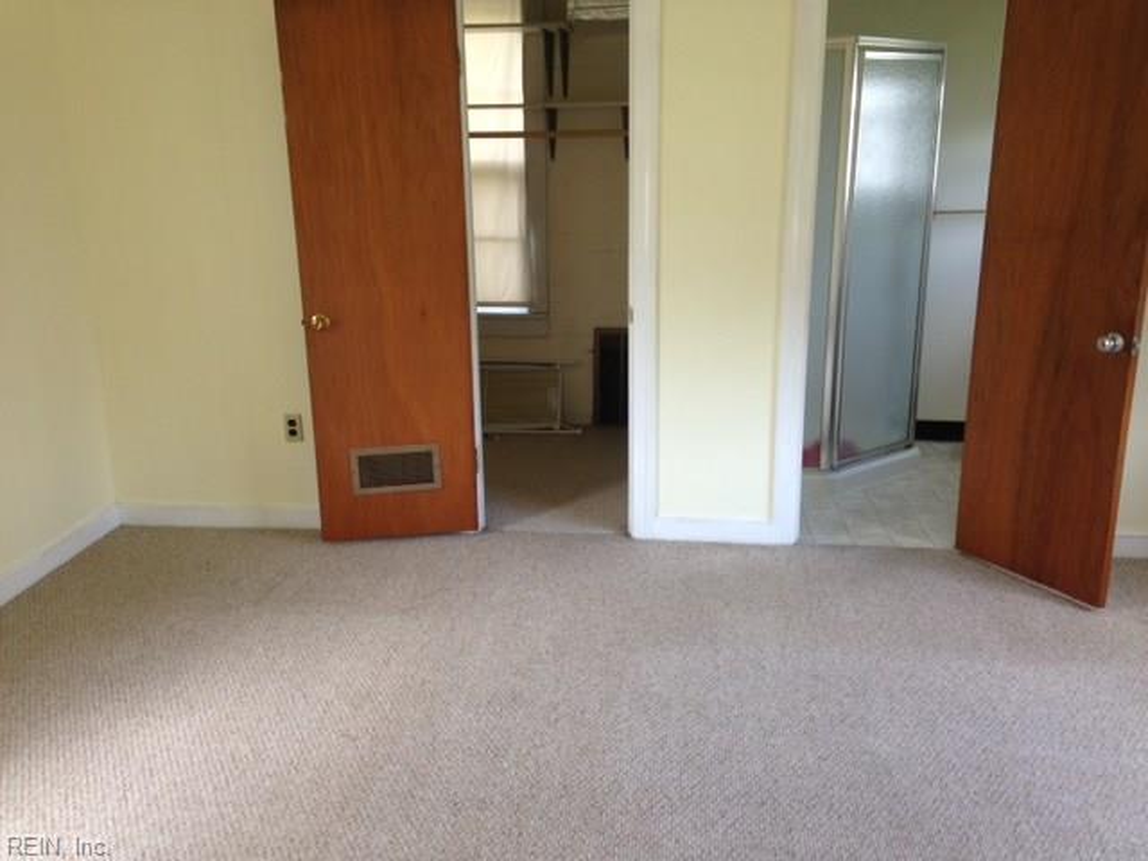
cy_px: 430
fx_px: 1094
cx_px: 574
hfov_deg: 55.4
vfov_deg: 42.9
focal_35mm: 33
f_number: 2.4
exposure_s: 1/20
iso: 50
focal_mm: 4.12
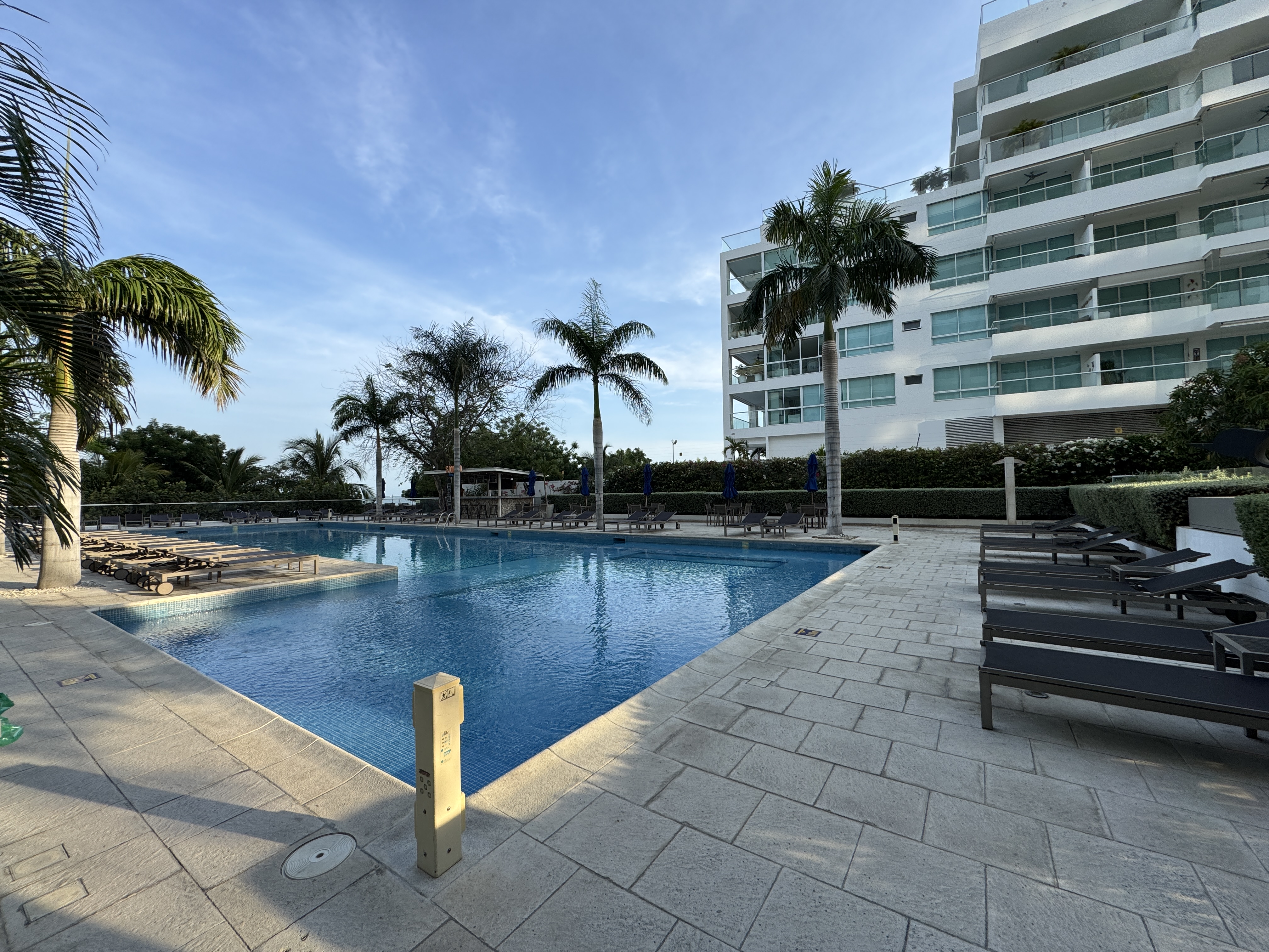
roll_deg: +0.7
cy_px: 476
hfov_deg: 102.1
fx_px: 513
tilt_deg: -0.3
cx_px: 634
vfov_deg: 85.7
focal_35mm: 14
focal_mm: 2.22
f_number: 2.2
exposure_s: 1/787
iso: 50
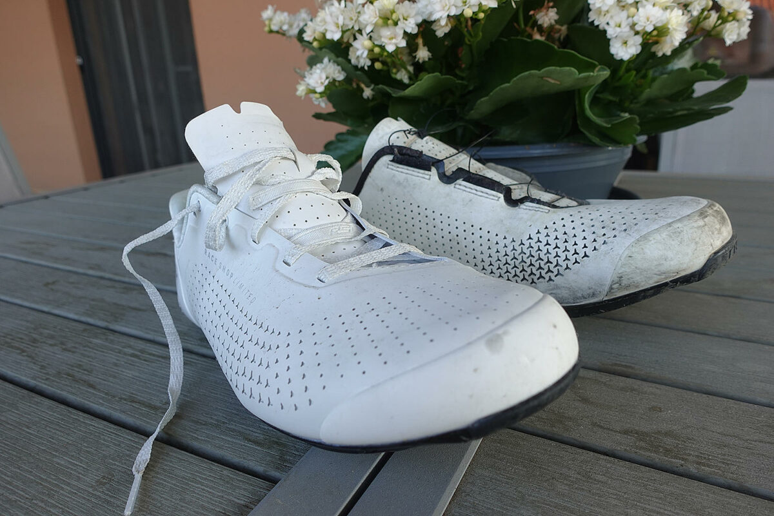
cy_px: 258
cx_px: 387
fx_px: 516
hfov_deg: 73.7
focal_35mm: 24
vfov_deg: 53.1
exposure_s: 1/80
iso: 80
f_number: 3.5
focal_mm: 9.4
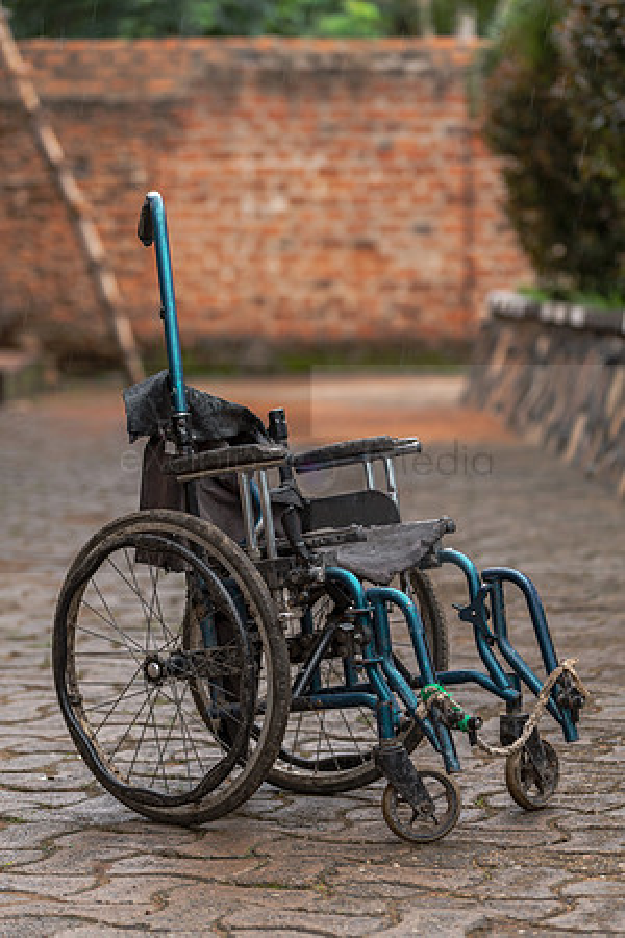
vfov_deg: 16.0
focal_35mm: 128
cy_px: 469
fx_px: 3333
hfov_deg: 10.7
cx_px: 312
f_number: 4
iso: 125
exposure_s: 1/160
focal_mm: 128
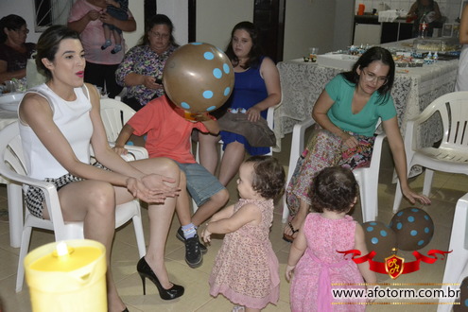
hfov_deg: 46.4
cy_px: 156
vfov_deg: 31.9
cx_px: 234
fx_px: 546
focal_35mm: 42
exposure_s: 1/60
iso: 3200
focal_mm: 28
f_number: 4
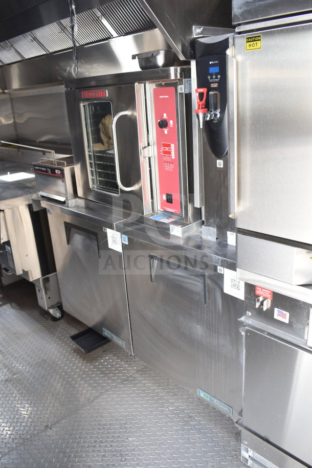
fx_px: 390
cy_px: 234
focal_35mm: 30
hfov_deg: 43.6
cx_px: 156
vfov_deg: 61.9
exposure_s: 1/30
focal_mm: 20
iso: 320
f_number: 3.5
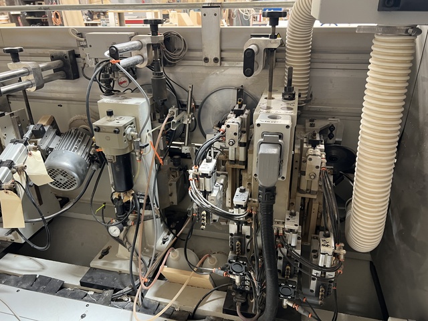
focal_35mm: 26
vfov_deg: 53.1
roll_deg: +0.7
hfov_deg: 67.3
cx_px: 214
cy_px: 160
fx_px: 321
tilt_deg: -25.4
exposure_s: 1/60
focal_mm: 5.7
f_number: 1.5
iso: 200
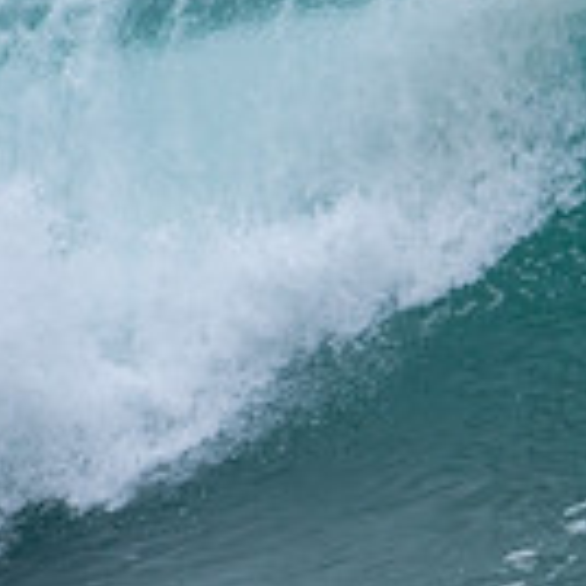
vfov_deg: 0.6
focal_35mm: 2755
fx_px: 52765
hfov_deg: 0.6
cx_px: 1137
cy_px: 400
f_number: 5.6
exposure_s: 1/1000
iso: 280
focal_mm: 500
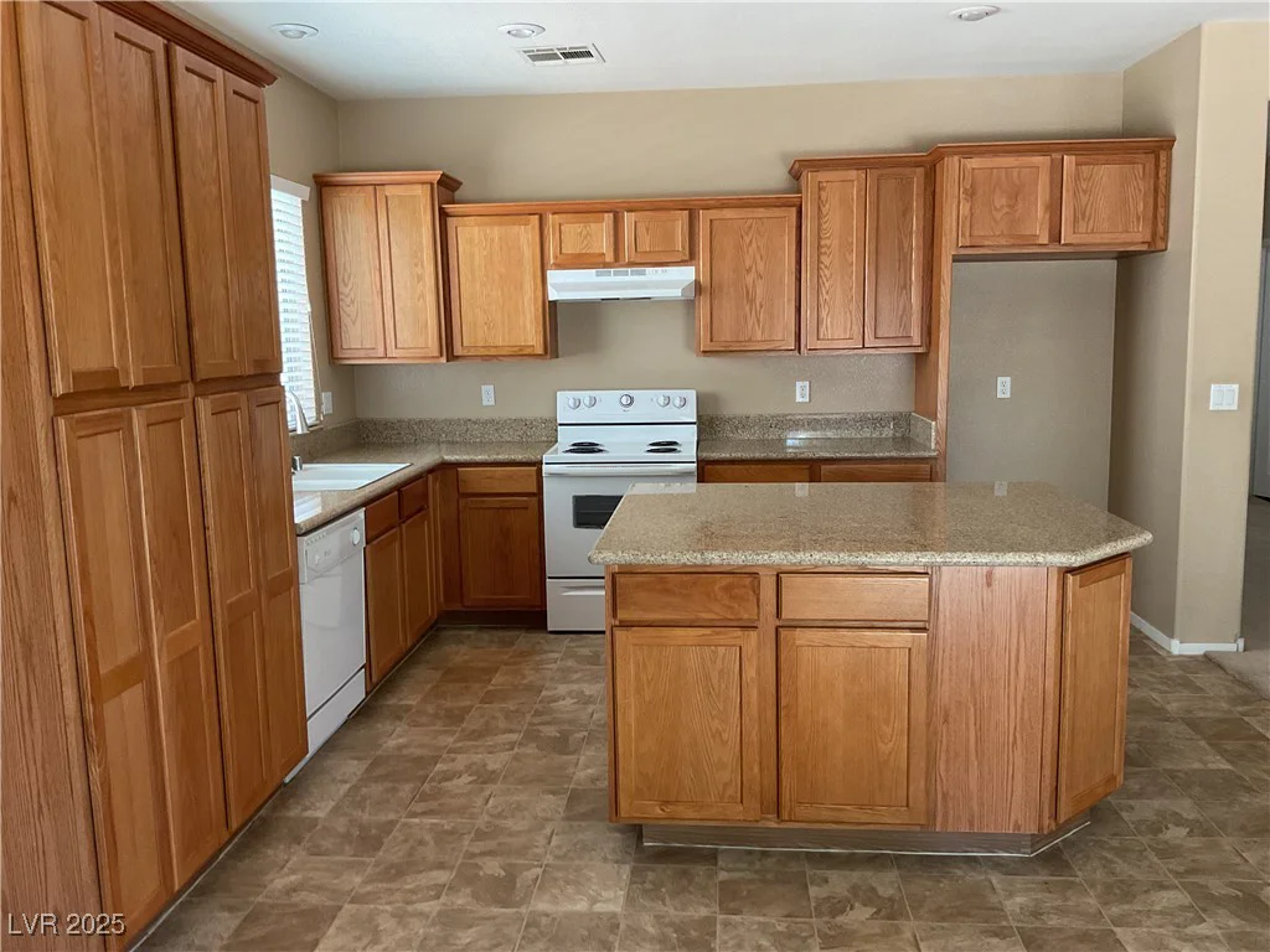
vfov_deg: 48.2
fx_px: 1064
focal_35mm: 29
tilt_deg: -9.0
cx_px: 635
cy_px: 476
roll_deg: -1.1
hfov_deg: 61.7
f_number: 1.8
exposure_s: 1/60
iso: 125
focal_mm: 3
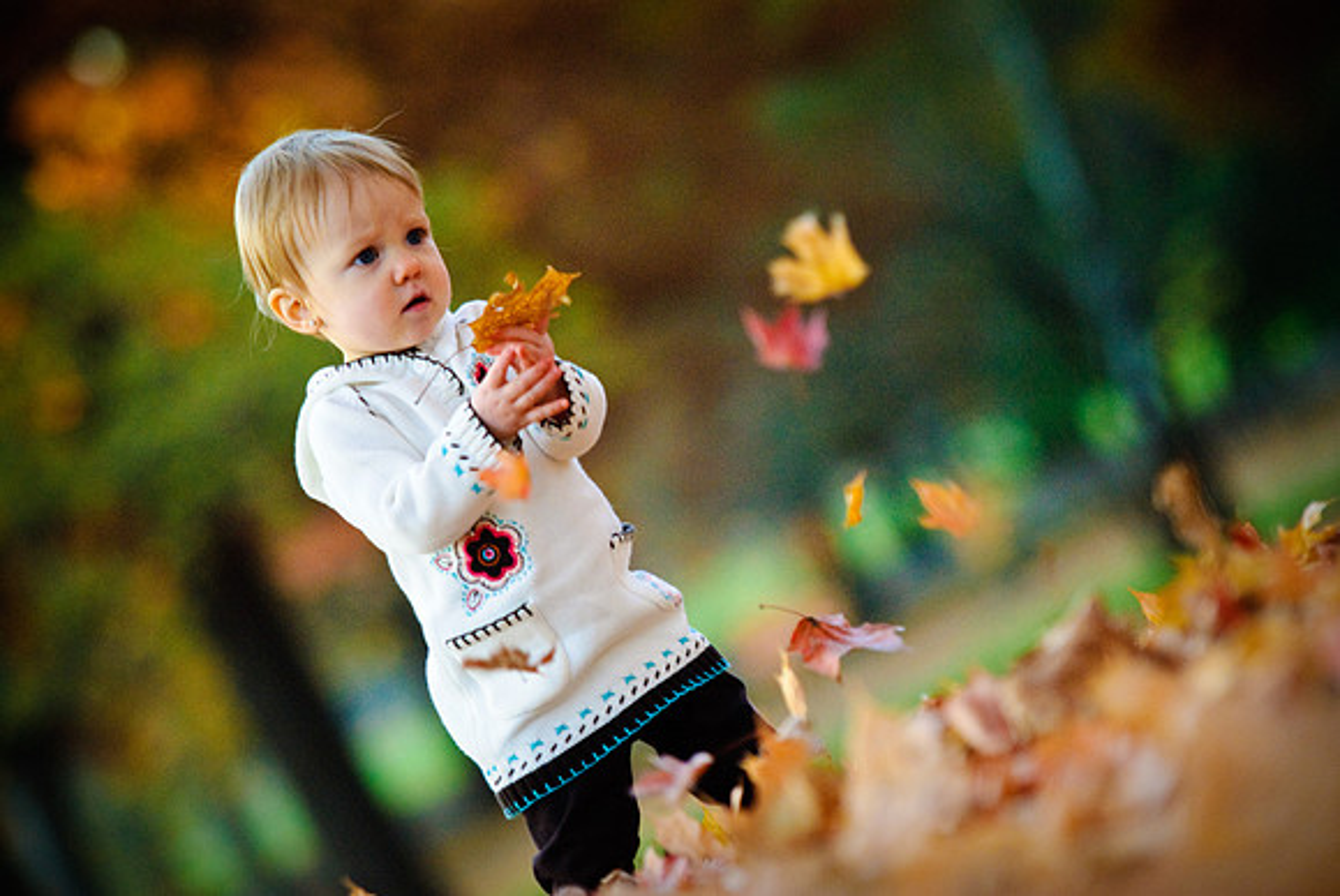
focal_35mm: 202
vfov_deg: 6.8
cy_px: 448
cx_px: 670
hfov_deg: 10.1
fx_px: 7545
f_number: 2.8
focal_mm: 135
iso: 400
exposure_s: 1/250
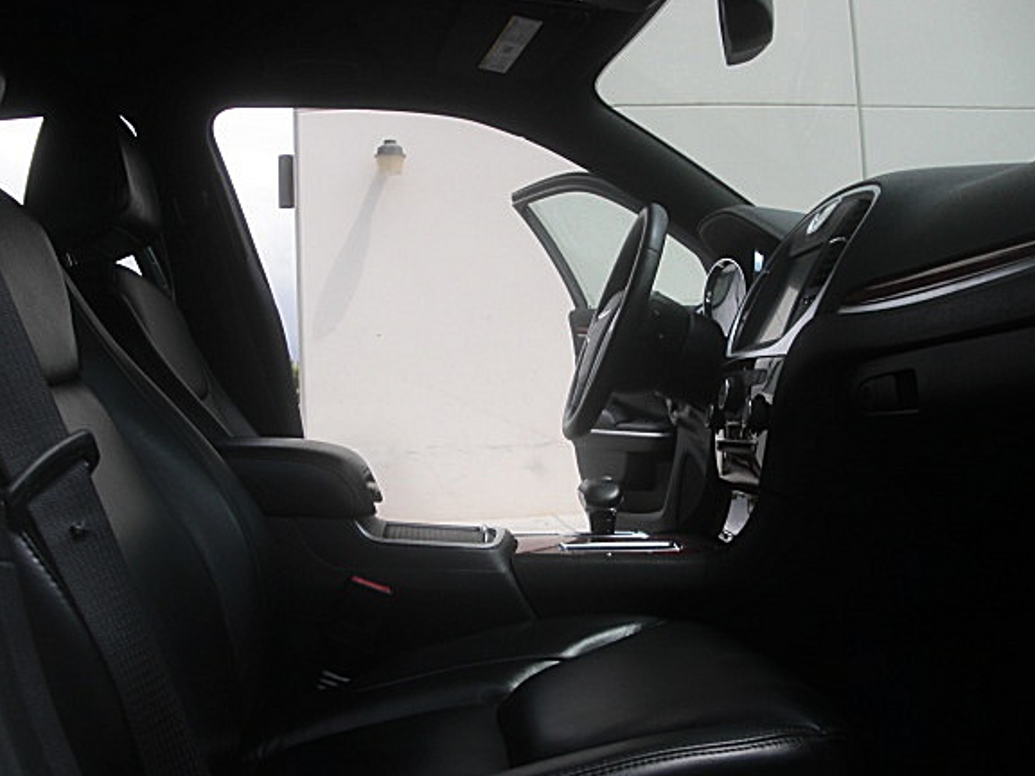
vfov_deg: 36.0
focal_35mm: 40
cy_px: 406
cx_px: 530
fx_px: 1196
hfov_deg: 46.8
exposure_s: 1/800
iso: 50
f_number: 2.8
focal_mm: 6.3
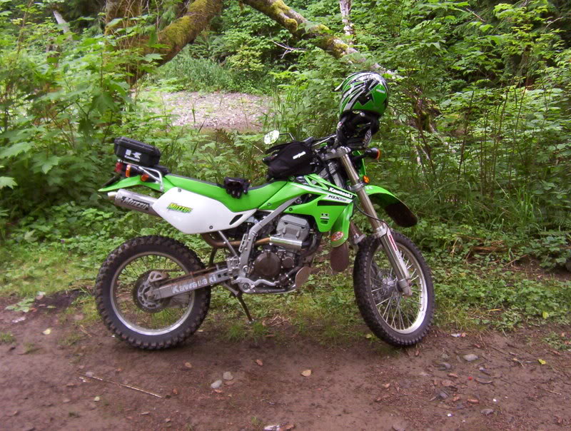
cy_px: 216
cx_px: 286
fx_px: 595
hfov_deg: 51.2
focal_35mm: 36
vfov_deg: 39.8
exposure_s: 1/30
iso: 140
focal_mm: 5.54
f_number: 2.76
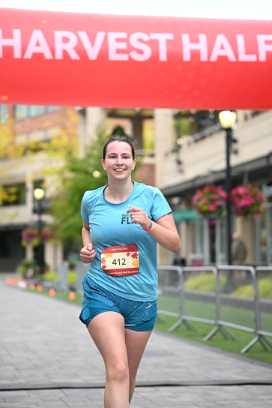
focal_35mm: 94
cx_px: 137
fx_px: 1065
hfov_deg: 14.6
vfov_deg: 21.7
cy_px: 205
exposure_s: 1/1600
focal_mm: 93
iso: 640
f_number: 2.8
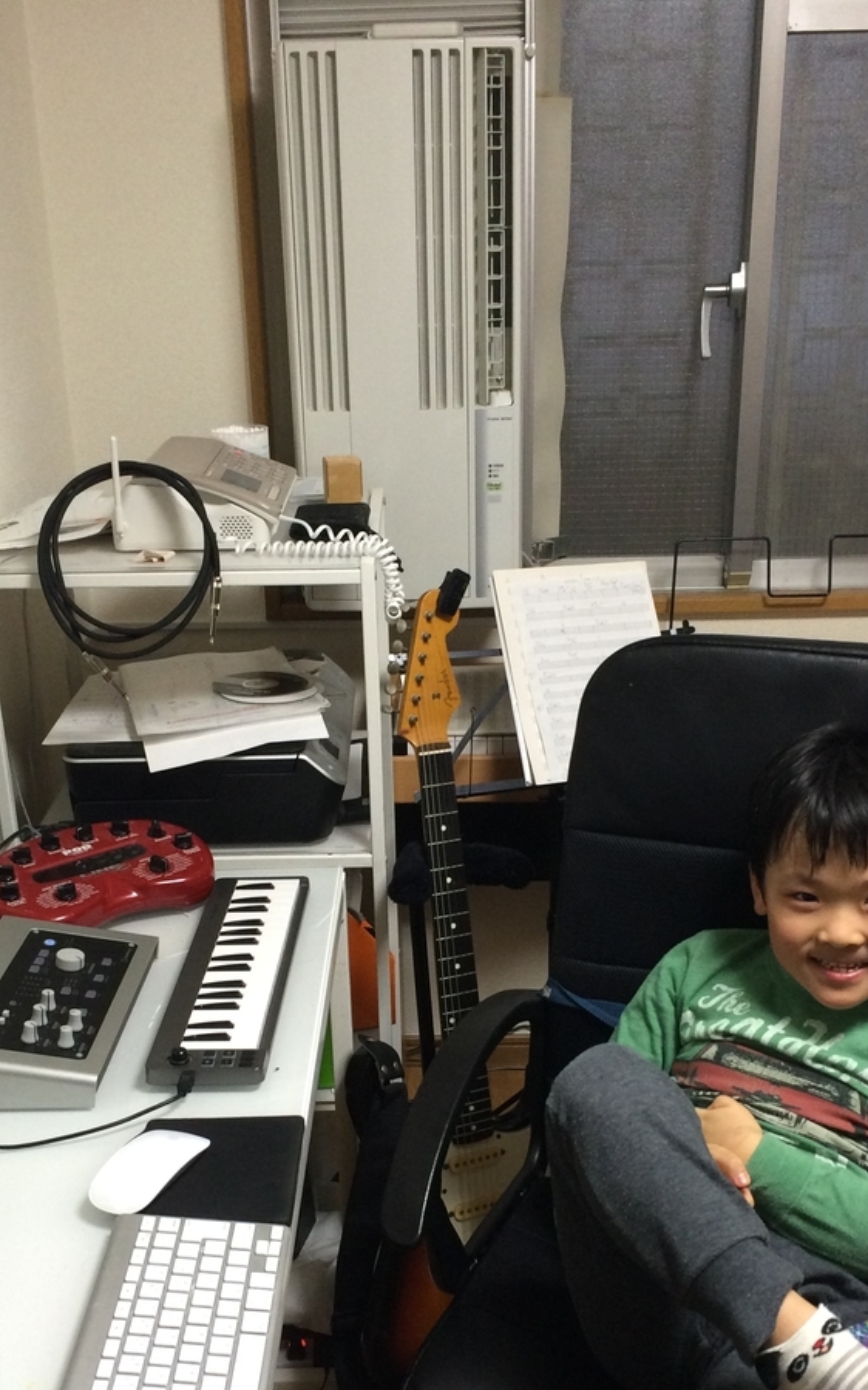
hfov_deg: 31.2
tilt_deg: -25.6
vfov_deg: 47.5
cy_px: 914
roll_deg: +1.8
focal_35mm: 41
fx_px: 1553
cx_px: 434
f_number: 2.2
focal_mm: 4.15
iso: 200
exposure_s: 1/30
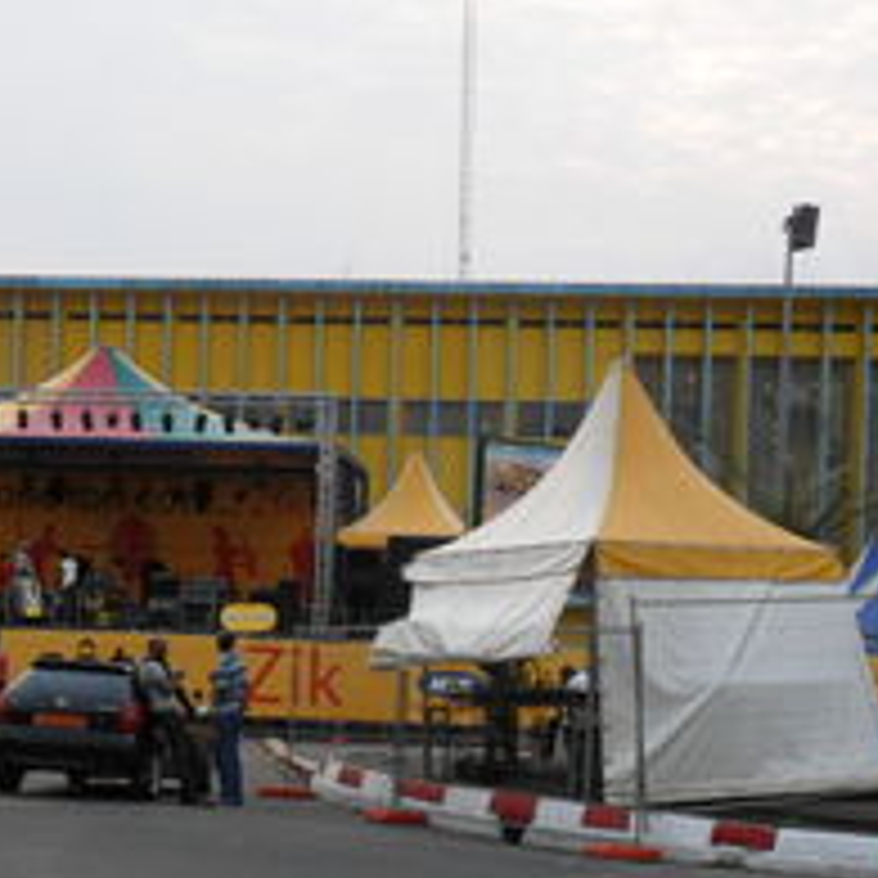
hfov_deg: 25.6
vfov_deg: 25.4
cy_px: 662
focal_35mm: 67
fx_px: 1923
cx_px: 315
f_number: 4
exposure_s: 1/45
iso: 120
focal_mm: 6.6
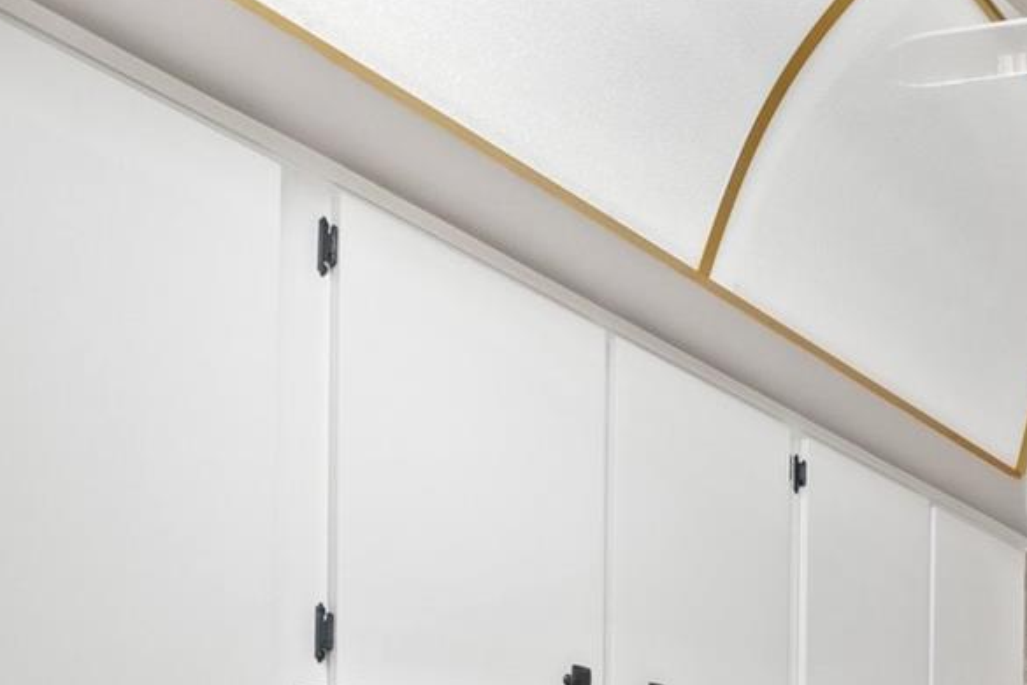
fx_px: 1170
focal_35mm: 41
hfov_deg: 44.7
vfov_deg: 26.8
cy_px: 924
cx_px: 843
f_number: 7.1
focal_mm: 10
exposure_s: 1/4
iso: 400
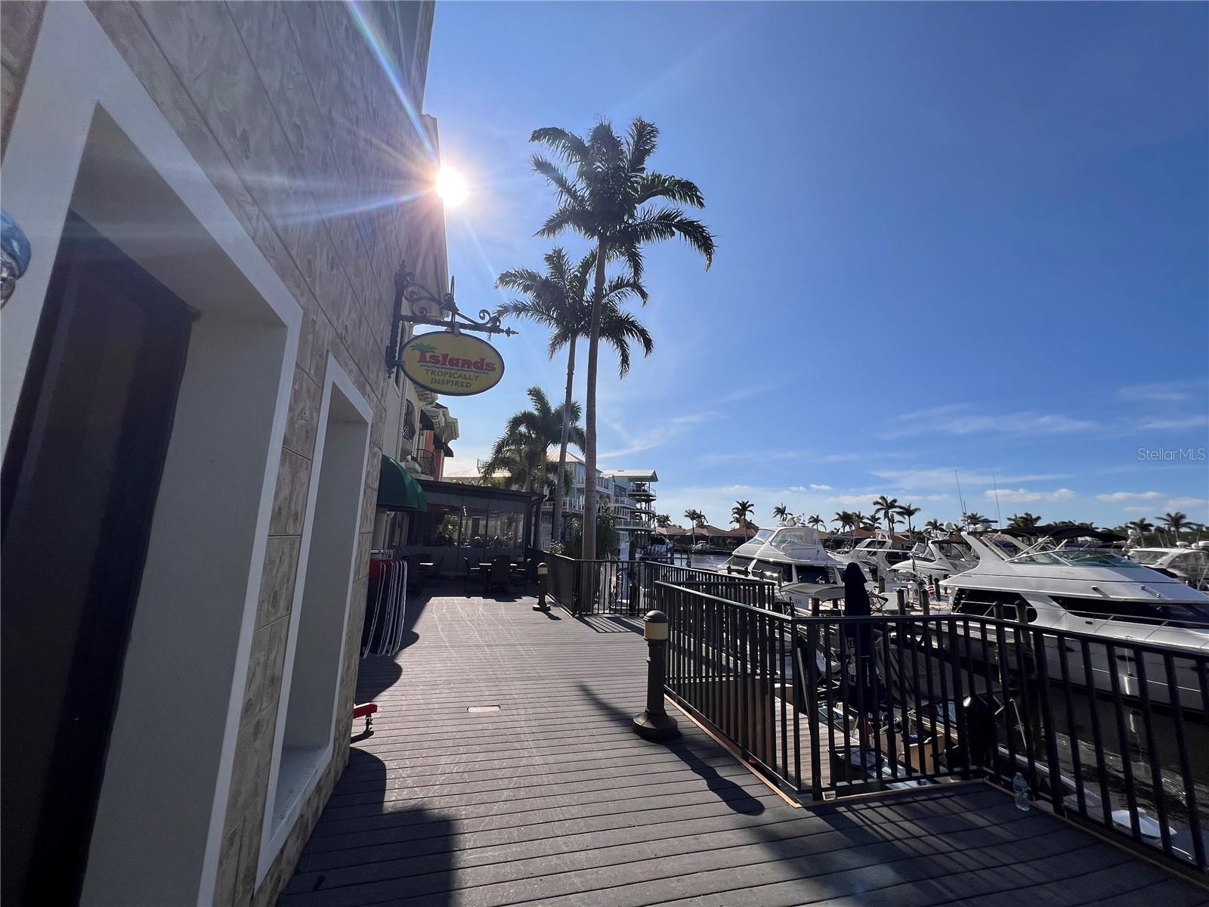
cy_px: 454
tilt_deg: +8.1
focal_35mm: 13
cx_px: 604
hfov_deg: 106.2
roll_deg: -2.4
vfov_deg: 89.9
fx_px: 454
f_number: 1.8
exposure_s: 1/3650
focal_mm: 1.57
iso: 32
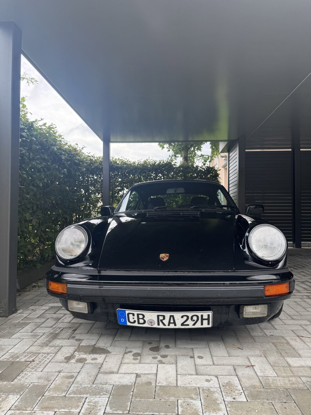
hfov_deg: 56.8
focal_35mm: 24
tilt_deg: +4.4
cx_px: 156
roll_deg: +0.0
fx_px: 287
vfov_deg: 71.6
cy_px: 208
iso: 80
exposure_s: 1/419
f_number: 1.78
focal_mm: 6.76
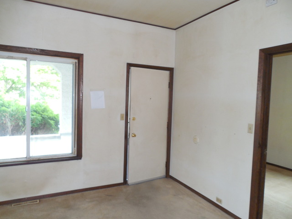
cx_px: 146
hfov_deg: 69.4
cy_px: 110
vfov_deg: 54.9
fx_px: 211
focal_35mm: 25
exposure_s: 1/25
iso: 220
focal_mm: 4.5
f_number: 3.3
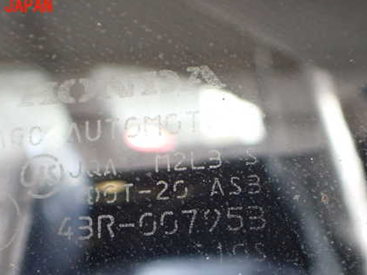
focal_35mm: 43
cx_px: 156
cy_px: 193
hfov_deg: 43.7
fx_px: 456
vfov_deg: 33.2
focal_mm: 5.4
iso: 800
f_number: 2.3
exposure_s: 1/60
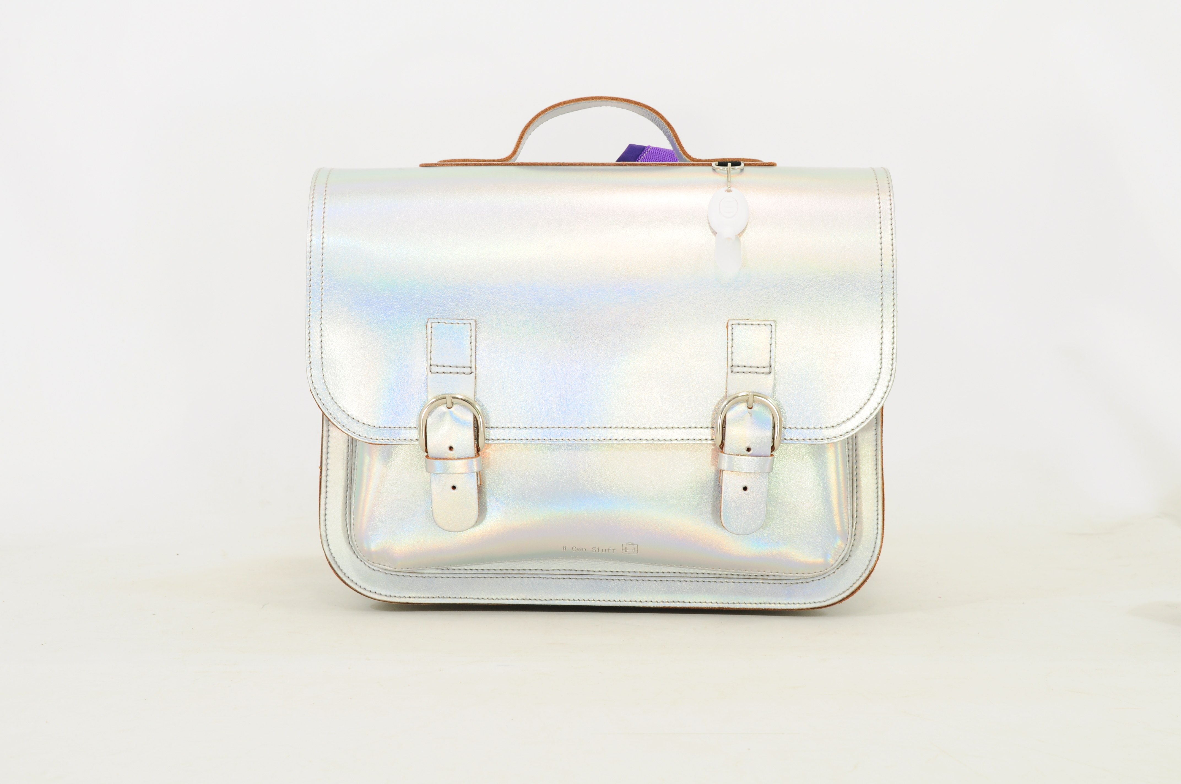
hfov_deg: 35.1
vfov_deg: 23.7
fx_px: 1868
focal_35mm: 57
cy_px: 392
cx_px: 590
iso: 200
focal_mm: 38
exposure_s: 1/25
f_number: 9
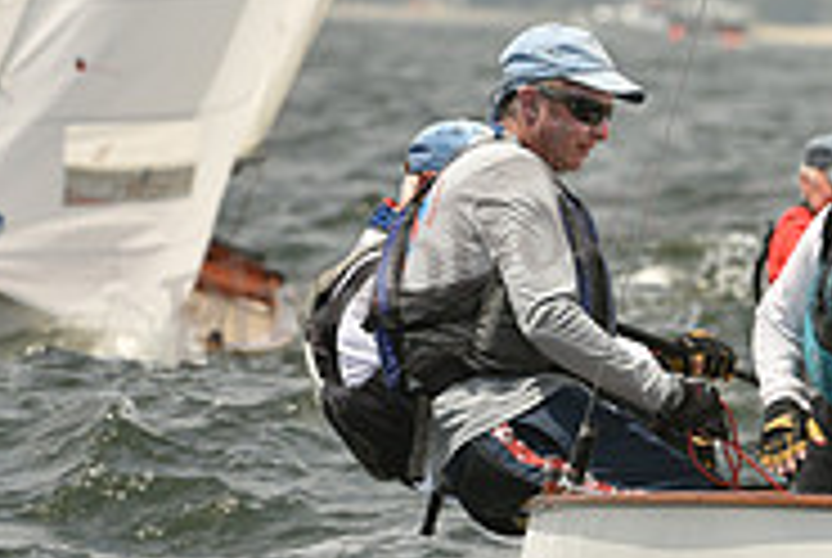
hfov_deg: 2.4
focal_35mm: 846
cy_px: 421
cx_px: 1030
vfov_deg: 1.6
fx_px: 19583
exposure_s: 1/1250
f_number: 8
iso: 320
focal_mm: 270
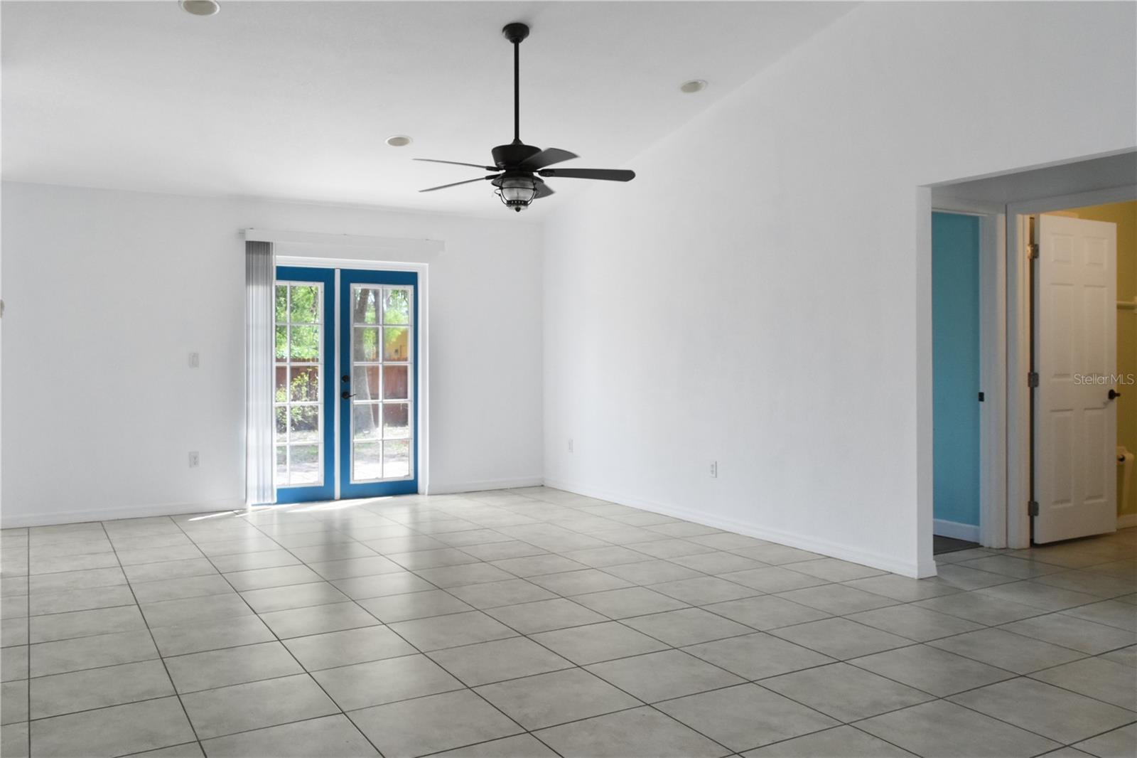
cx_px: 568
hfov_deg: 67.4
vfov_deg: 47.9
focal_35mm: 27
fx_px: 853
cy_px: 379
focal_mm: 18
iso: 1600
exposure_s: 1/160
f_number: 9
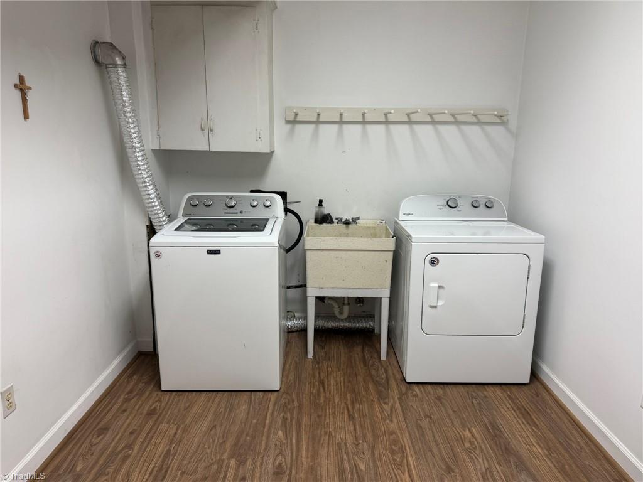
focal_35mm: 24
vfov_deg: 56.8
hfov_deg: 71.6
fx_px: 446
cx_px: 322
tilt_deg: -13.1
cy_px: 241
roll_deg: -0.2
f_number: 1.78
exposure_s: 1/120
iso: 100
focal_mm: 6.76
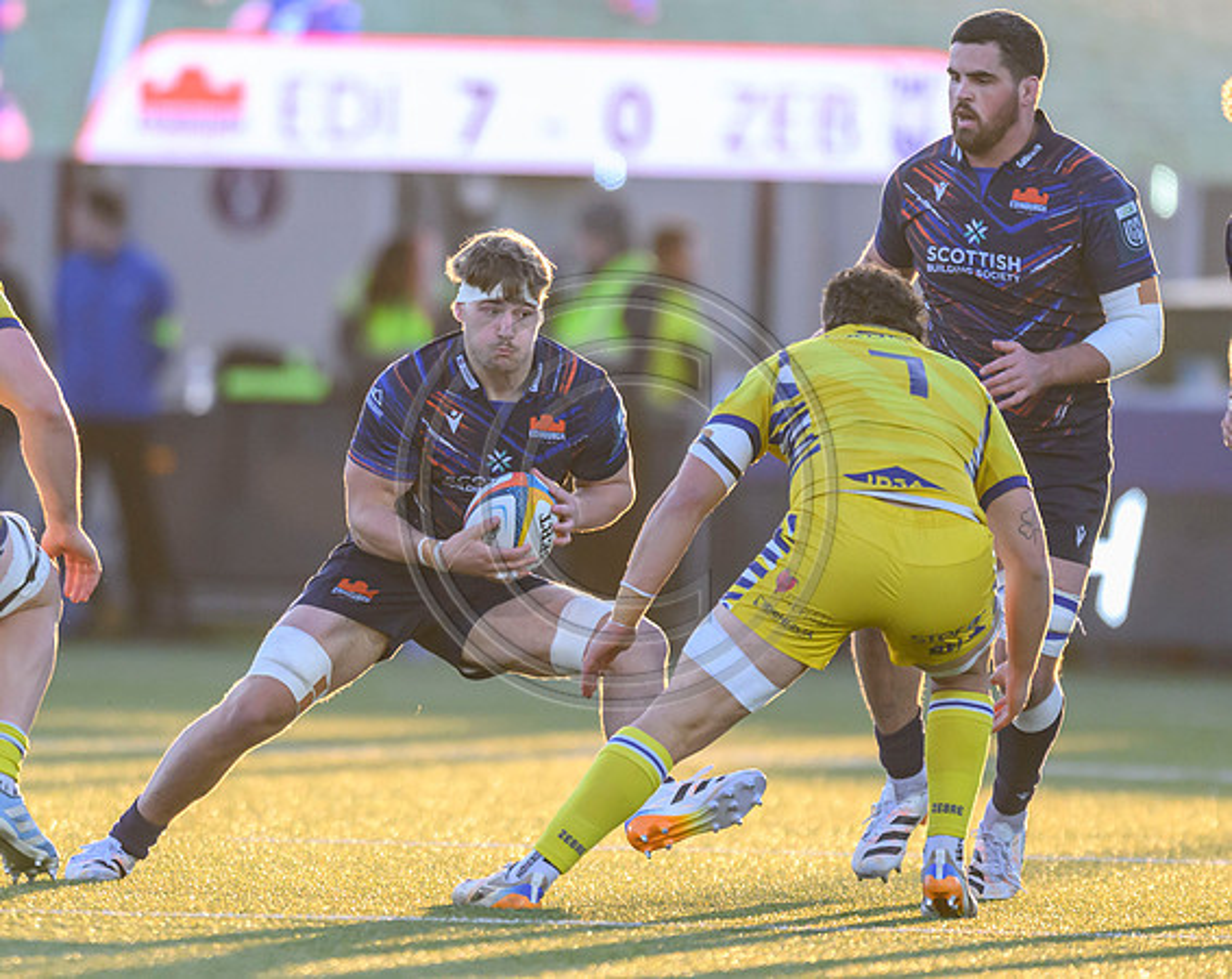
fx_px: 36004
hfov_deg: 2.0
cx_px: 394
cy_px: 390
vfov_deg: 1.6
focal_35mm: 990
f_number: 4
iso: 3200
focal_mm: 560
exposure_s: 1/1600
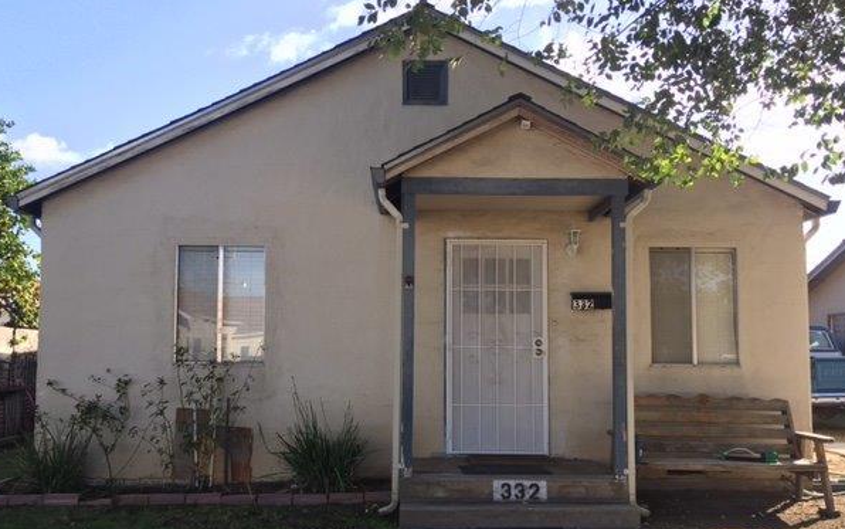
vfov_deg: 38.3
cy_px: 306
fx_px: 760
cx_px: 411
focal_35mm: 33
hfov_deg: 58.1
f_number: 2.2
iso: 32
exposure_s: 1/581
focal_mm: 4.15
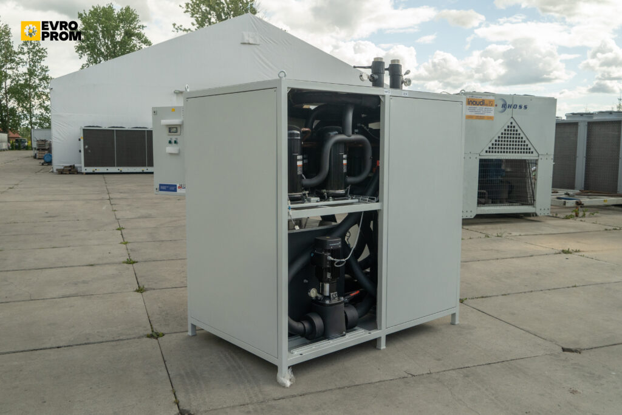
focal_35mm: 31
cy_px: 208
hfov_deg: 60.3
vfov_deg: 42.3
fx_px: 536
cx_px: 311
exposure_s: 1/250
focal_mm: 31
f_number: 8
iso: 1600
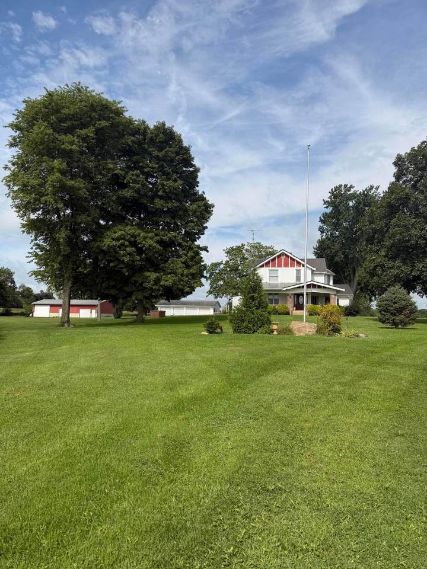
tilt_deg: +3.3
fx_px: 395
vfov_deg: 71.6
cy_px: 284
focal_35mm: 24
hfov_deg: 56.8
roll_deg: -0.5
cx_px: 214
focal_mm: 6.76
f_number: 1.78
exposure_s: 1/6711
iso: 80
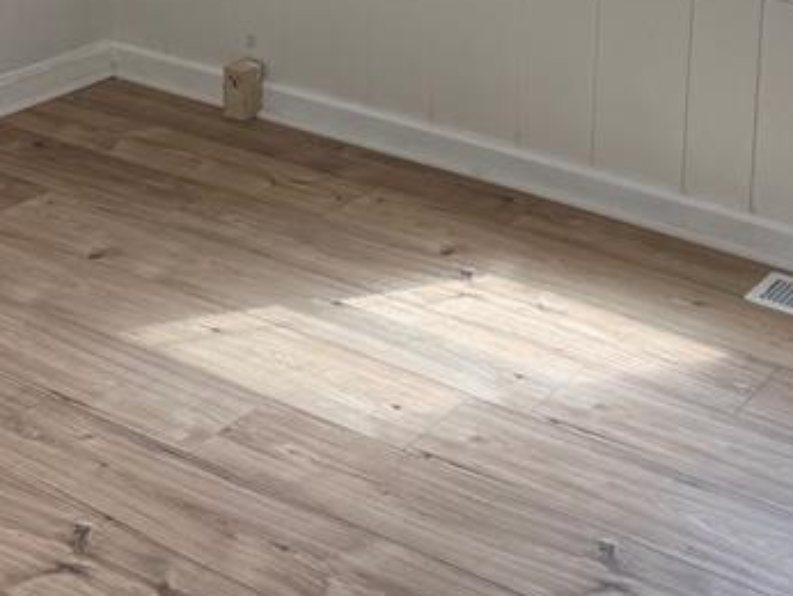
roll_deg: -3.0
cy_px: -181
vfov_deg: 19.2
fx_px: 1628
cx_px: 605
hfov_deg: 27.0
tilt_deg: -10.1
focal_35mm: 71
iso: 100
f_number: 1.78
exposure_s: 1/189
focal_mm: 6.76
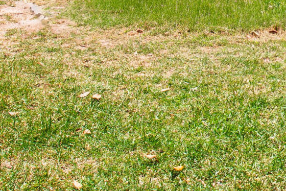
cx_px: 369
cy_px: -151
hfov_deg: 23.4
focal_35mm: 77
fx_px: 612
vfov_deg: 15.3
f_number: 8
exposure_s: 1/100
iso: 100
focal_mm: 10
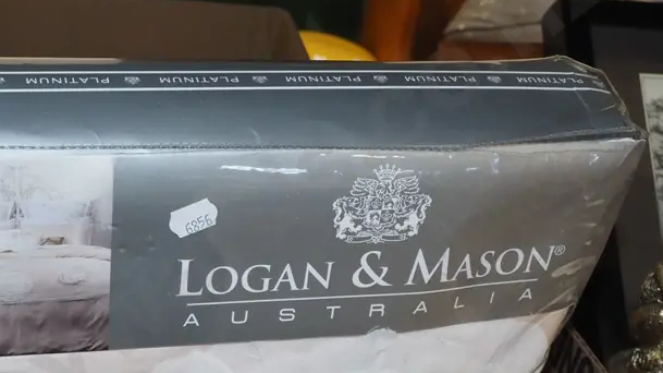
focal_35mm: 55
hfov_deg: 36.8
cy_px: 303
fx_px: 967
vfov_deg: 21.5
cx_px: 148
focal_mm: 15
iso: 1000
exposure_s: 1/60
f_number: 5.6
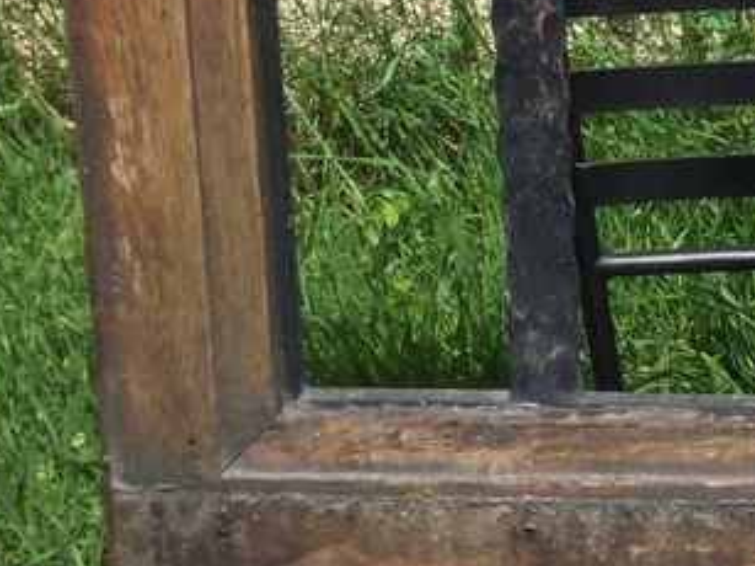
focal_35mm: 101
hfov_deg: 18.4
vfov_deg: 14.3
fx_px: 2202
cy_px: -62
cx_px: 920
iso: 25
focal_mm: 3.3
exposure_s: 1/1538
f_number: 2.4
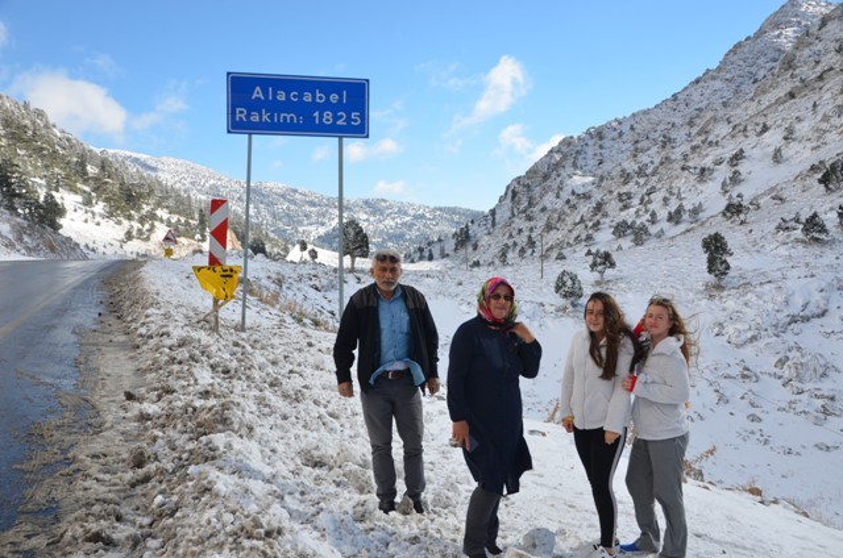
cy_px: 279
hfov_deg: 53.2
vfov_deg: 36.7
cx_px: 422
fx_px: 841
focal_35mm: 36
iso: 100
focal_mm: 24
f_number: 8
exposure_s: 1/250
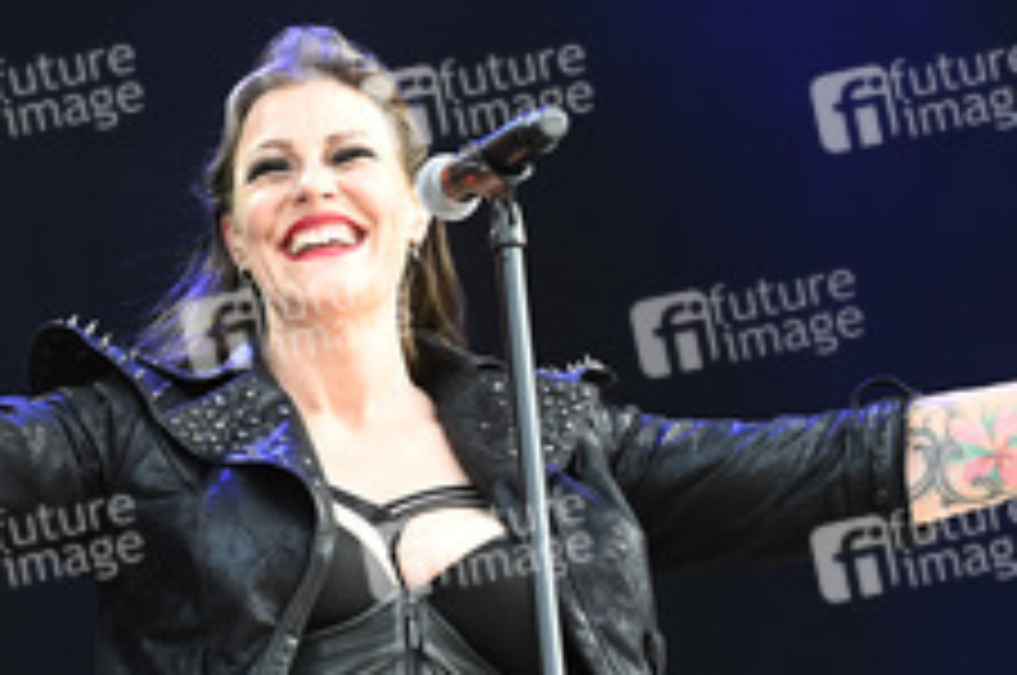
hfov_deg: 8.9
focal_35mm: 232
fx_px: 6545
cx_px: 358
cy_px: 436
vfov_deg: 5.9
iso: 320
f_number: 3.5
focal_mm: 116
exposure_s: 1/400
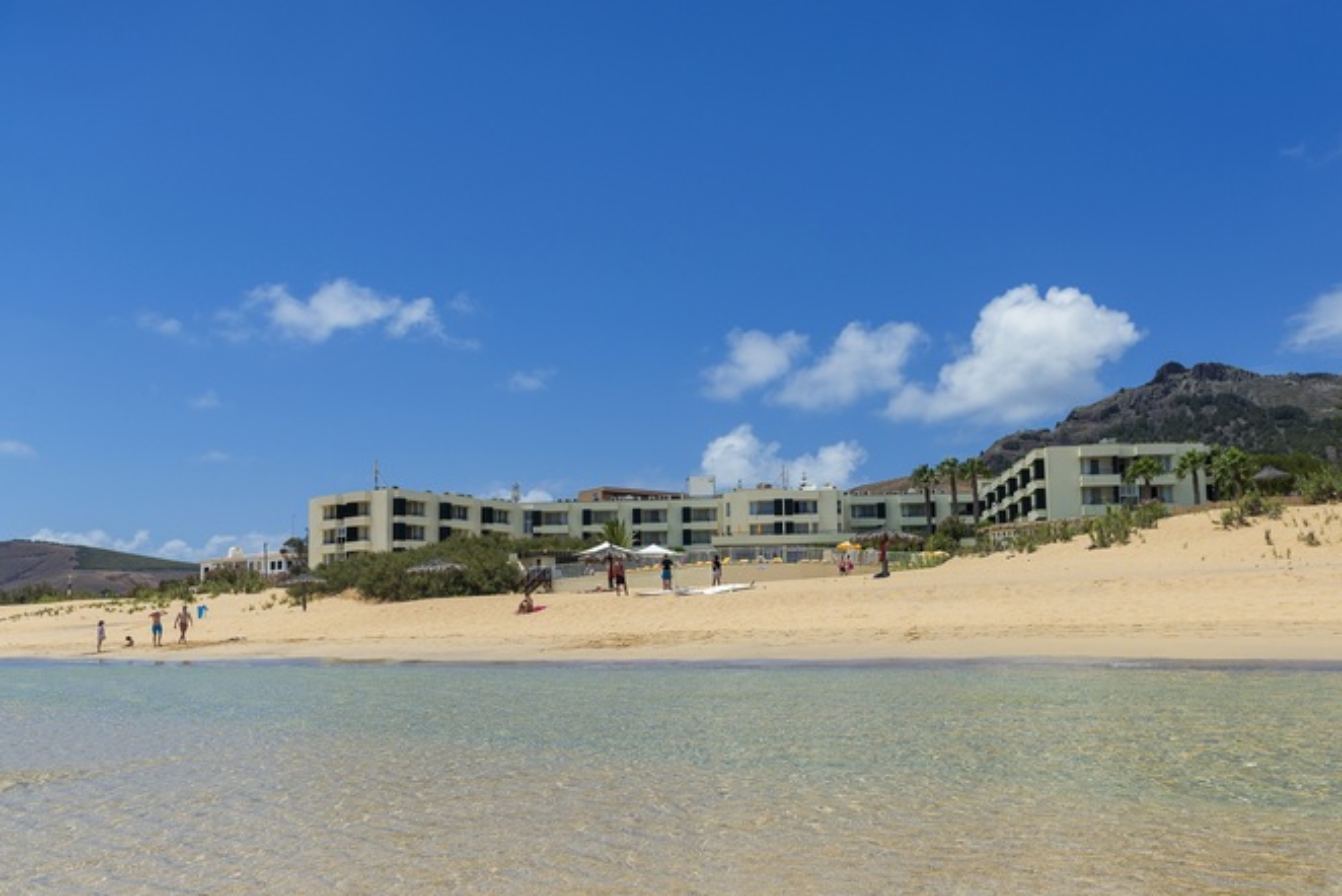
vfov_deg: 44.8
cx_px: 782
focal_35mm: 29
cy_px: 531
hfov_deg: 63.2
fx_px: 1081
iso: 250
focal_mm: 24
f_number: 5
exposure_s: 1/3200
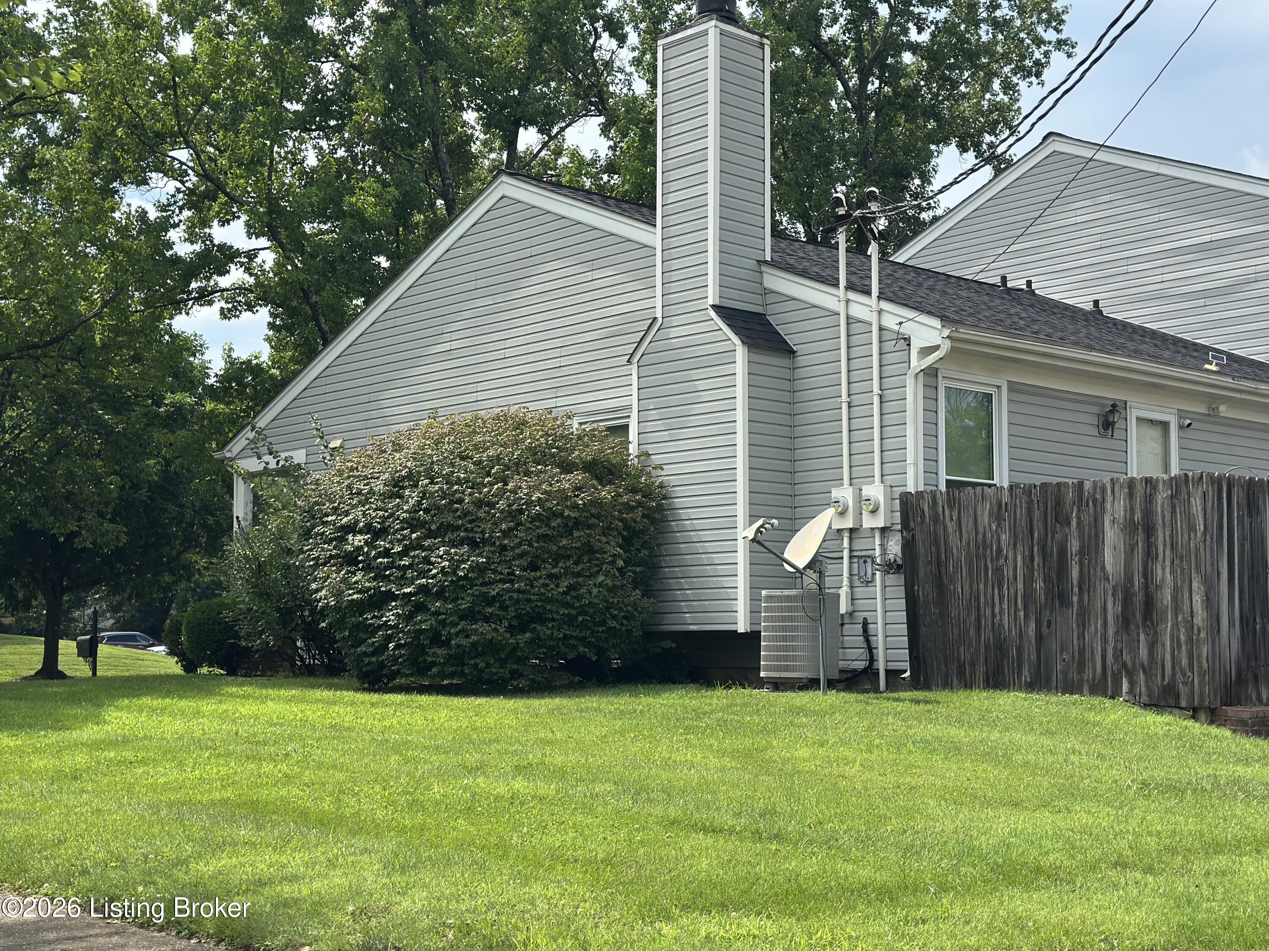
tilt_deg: +7.0
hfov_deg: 39.7
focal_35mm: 48
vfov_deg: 30.3
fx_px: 1760
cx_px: 634
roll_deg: -1.4
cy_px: 476
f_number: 1.78
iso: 80
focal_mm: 6.86
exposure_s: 1/3731
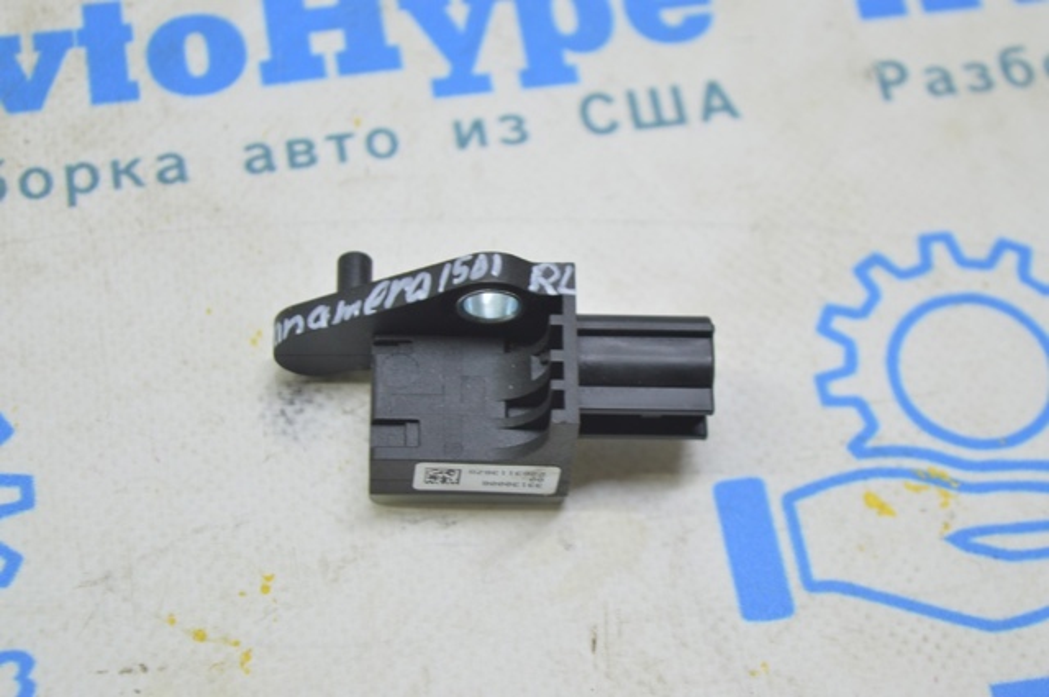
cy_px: 348
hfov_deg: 24.6
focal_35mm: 82
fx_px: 2401
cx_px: 524
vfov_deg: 16.5
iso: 400
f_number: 5.6
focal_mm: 55
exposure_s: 1/20
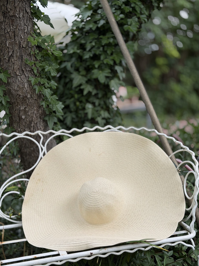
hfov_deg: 27.5
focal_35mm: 53
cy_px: 146
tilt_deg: -13.4
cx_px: 92
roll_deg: +2.4
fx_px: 406
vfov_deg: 36.1
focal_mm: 6.76
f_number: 1.78
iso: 64
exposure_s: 1/1484
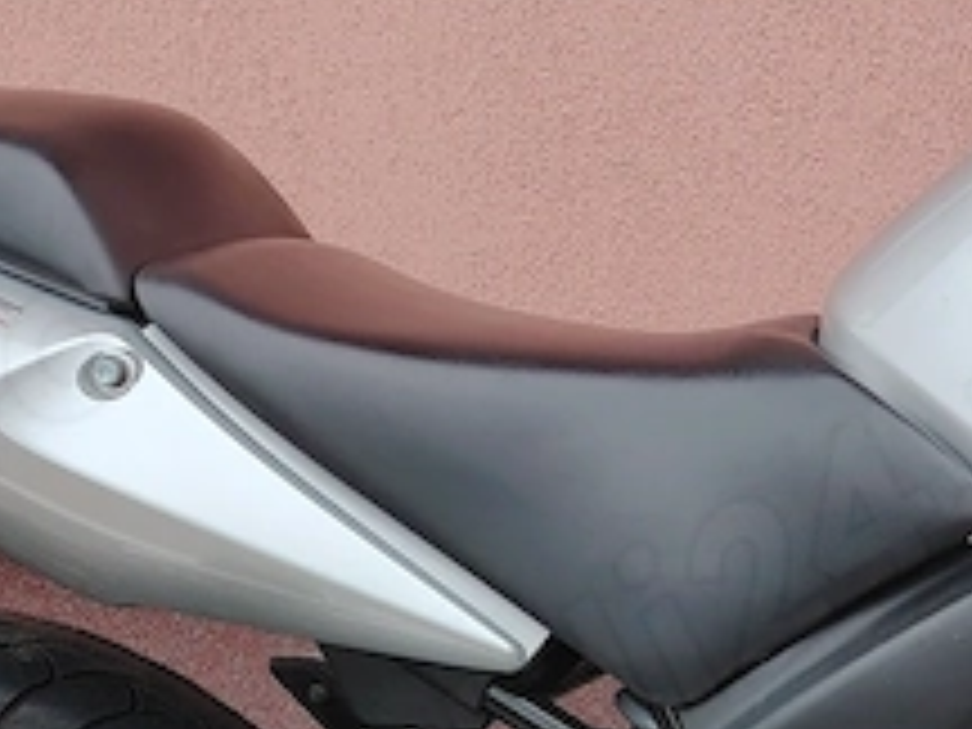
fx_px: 3117
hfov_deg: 16.8
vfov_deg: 13.2
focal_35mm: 111
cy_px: 720
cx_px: 1224
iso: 316
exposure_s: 1/100
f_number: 1.75
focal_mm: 5.25
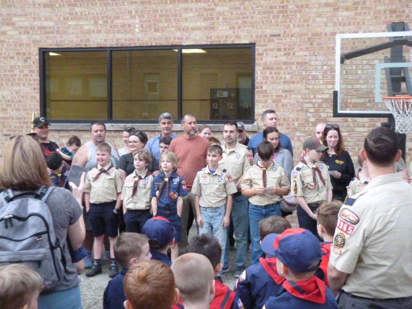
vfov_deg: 27.0
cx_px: 206
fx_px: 643
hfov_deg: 35.5
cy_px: 154
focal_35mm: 54
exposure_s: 1/60
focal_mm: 9.7
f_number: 5
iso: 800
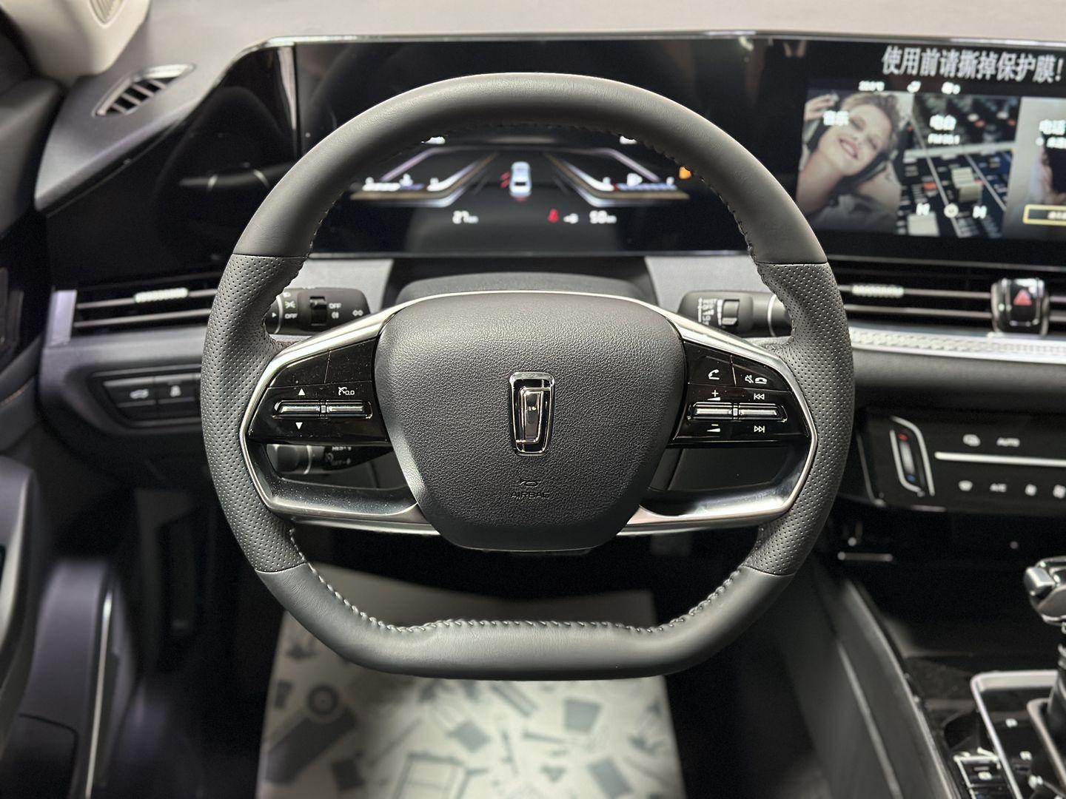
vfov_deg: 30.3
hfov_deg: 39.7
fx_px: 1478
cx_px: 533
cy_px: 400
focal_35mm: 48
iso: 500
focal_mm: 6.86
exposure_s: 1/33
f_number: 1.78
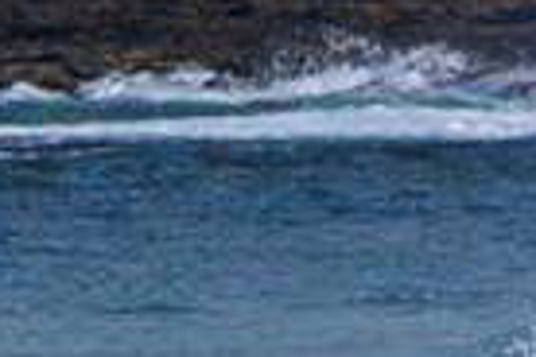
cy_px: 584
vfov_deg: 0.4
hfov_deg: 0.7
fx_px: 46941
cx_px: 113
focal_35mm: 3153
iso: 400
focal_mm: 500
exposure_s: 1/2000
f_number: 5.6
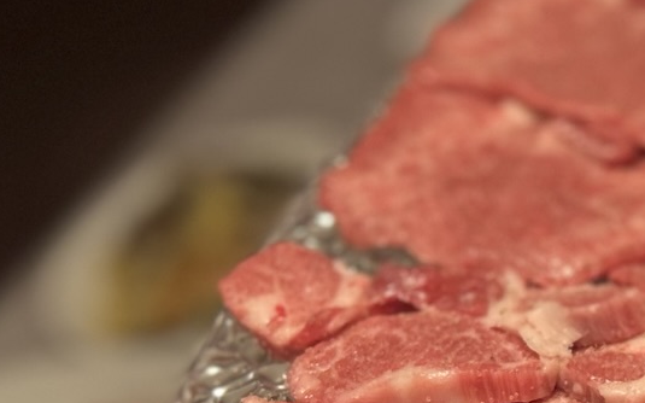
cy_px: 280
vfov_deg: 12.7
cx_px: 942
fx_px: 1810
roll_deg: +13.7
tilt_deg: -40.8
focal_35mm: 103
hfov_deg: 18.2
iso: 64
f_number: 1.5
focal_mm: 5.7
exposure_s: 1/100
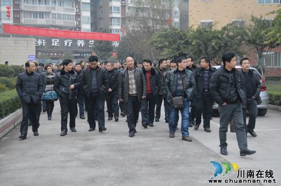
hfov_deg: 41.2
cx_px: 140
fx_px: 374
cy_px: 93
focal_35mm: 48
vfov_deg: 28.0
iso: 3200
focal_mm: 32
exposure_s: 1/100
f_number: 4.8
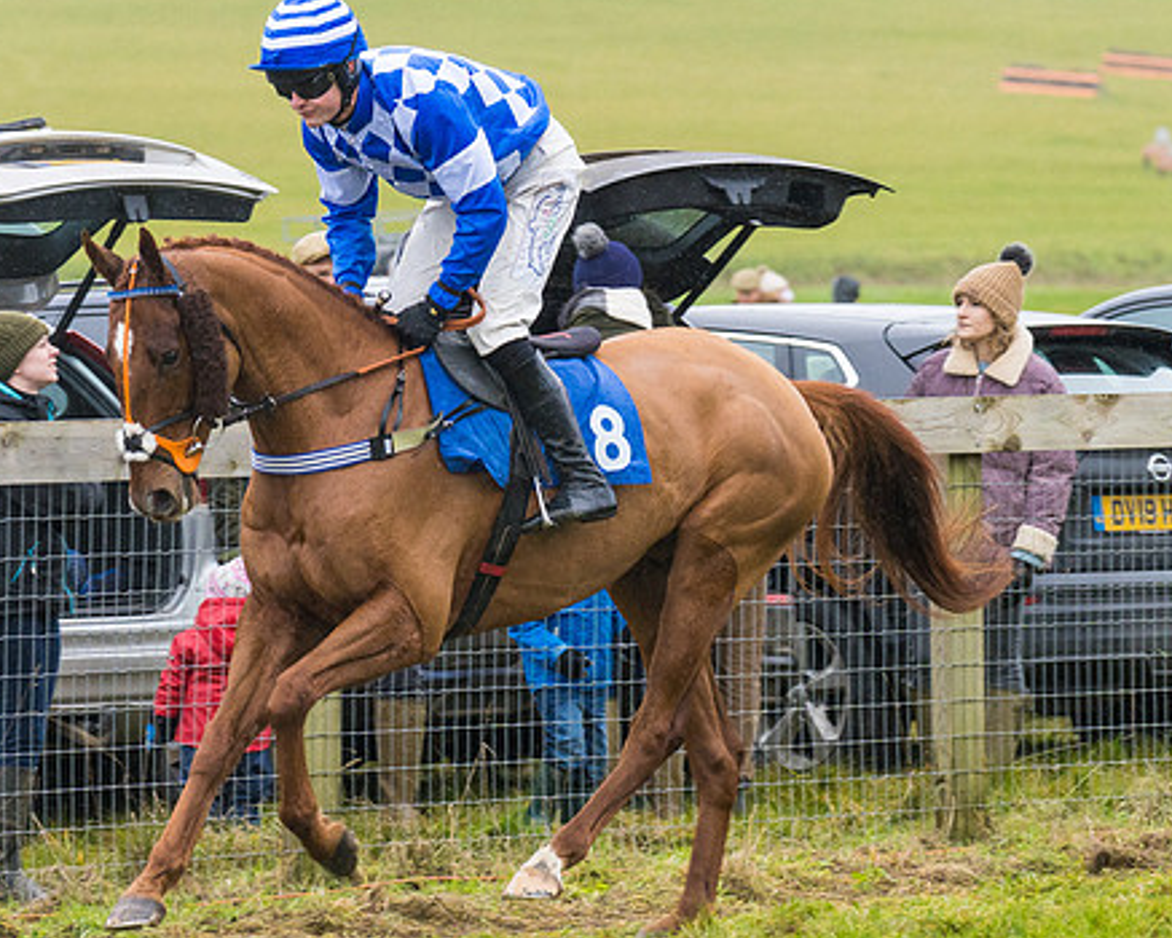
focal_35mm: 334
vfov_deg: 4.6
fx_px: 11591
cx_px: 444
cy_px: 521
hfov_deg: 5.8
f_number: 4
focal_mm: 135
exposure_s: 1/640
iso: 800
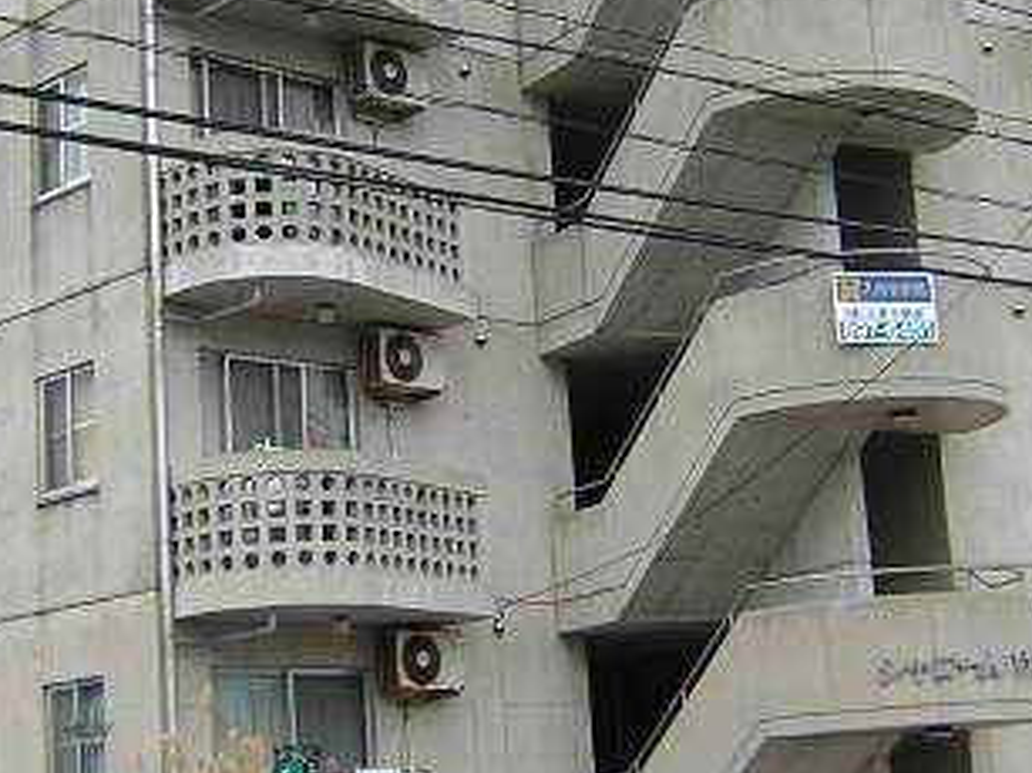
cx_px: 571
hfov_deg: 26.0
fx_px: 2235
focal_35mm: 75
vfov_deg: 19.6
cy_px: 269
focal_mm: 4.7
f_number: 2.6
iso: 100
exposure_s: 1/434
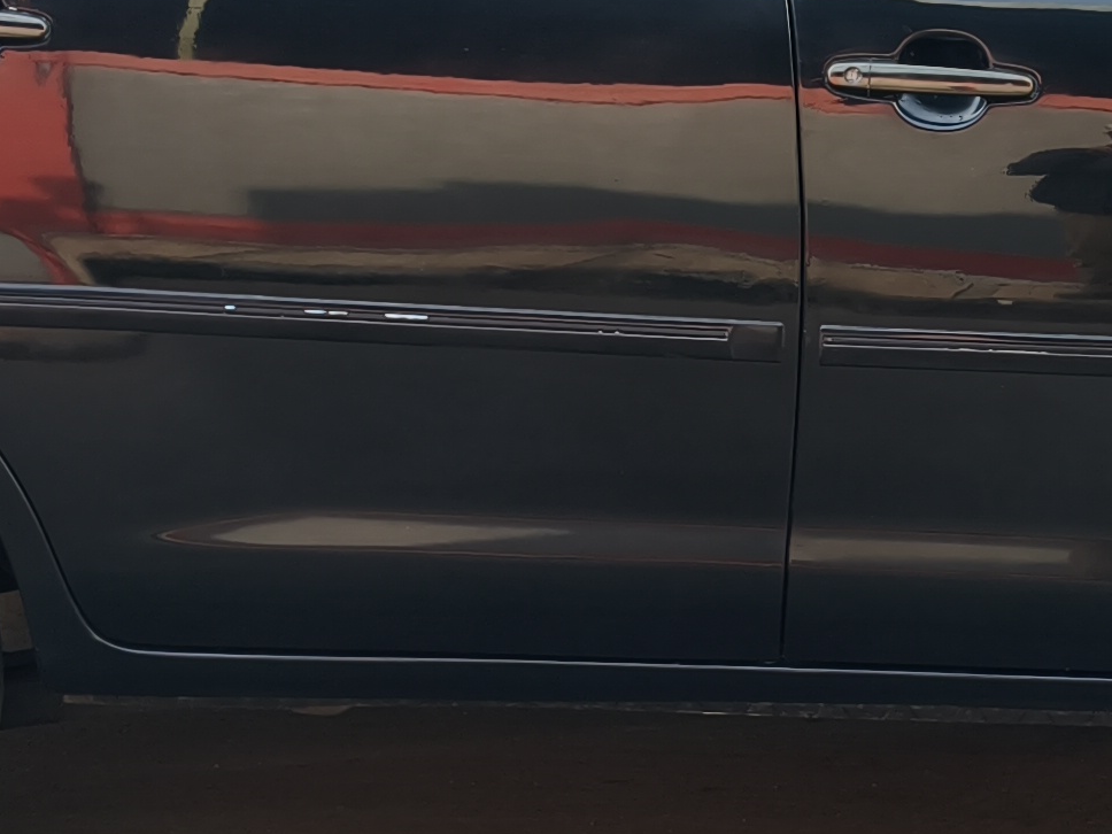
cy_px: 194
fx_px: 3534
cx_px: 983
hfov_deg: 17.6
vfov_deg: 13.4
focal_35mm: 110
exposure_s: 1/375
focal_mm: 4.94
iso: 80
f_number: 1.5
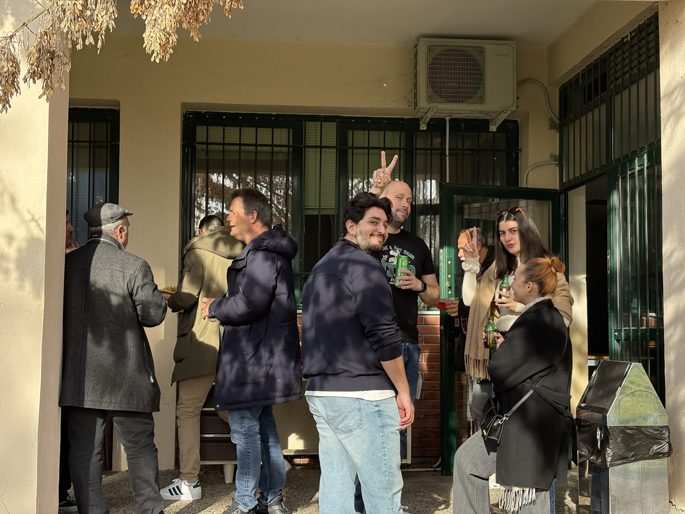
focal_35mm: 52
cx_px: 342
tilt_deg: +3.8
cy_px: 257
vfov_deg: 28.0
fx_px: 1029
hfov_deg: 36.8
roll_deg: +0.0
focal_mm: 5.96
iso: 50
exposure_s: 1/523
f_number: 1.6
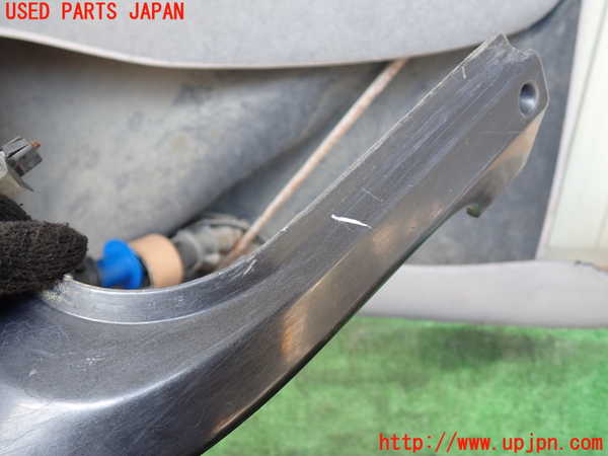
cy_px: 228
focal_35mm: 30
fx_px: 527
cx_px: 304
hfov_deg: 60.0
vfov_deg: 46.8
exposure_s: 1/60
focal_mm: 5.4
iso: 160
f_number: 2.3
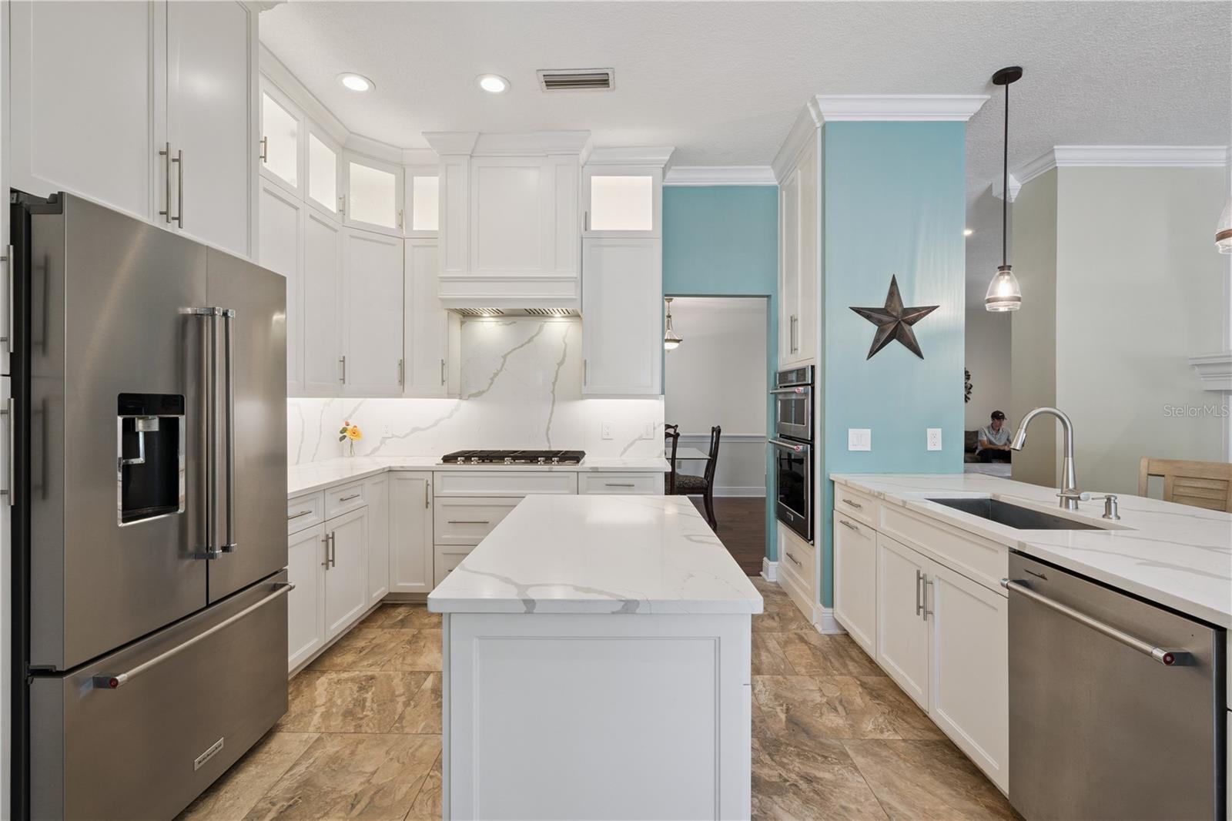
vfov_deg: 73.7
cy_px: 410
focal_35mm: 16
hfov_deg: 96.7
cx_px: 616
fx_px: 547
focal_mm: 16
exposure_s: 1/20
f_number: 10
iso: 500
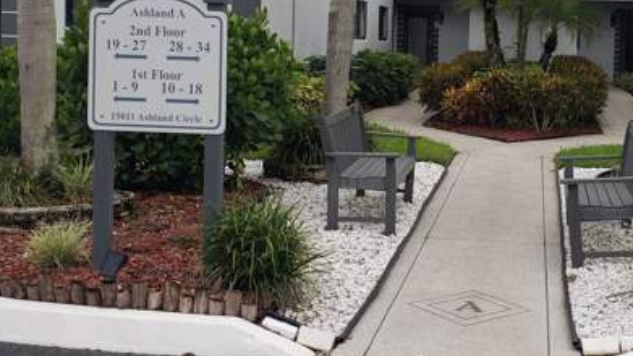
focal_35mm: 58
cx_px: 455
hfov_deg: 35.4
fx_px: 974
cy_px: 87
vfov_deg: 20.6
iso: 64
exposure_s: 1/60
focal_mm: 4.3
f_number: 2.4
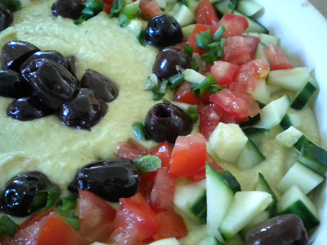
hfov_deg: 45.8
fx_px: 387
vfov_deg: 35.1
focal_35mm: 41
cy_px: 122
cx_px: 164
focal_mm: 7.4
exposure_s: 1/10.4
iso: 400
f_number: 3.5
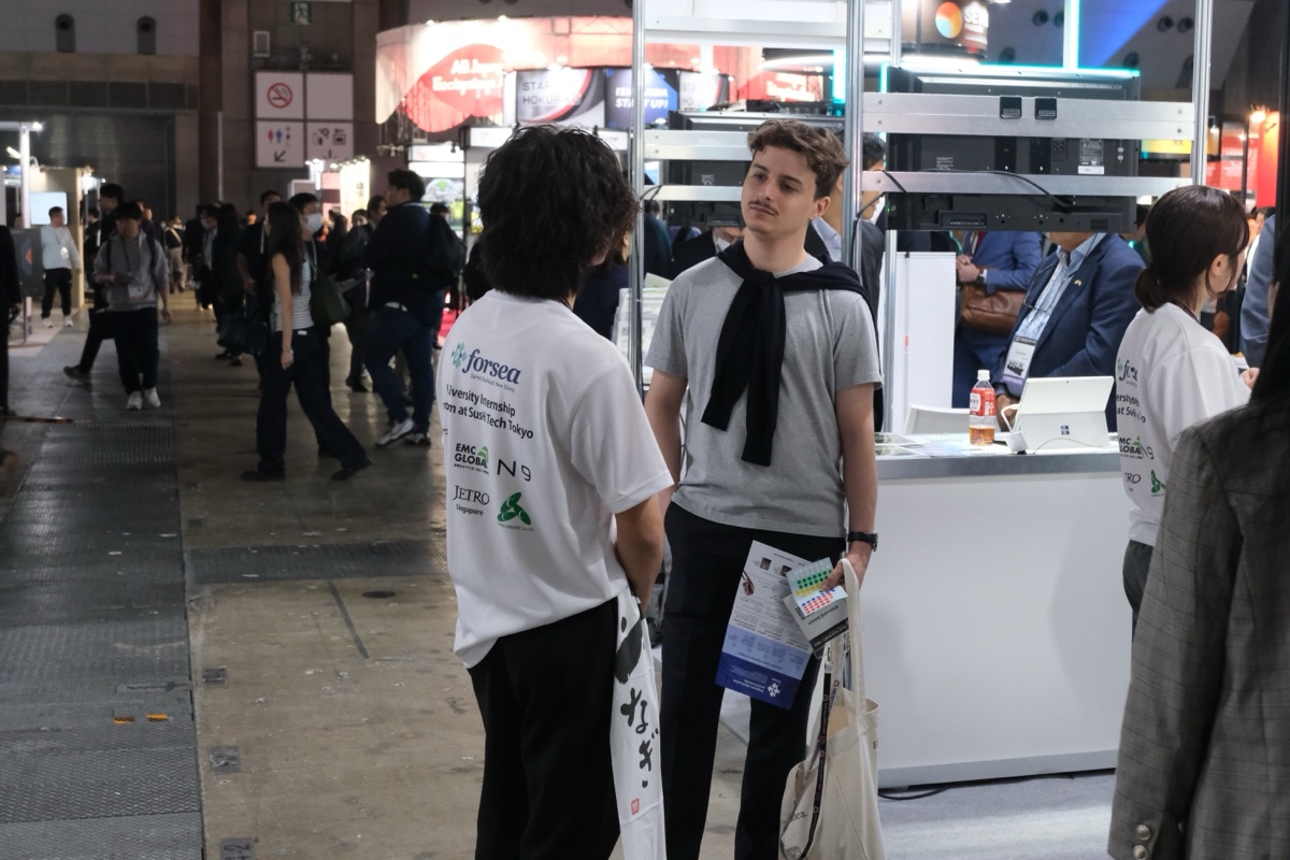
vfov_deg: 27.0
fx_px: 1792
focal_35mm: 50
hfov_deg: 39.6
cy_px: 430
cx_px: 645
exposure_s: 1/100
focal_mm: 33.3
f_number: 4.9
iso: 5000
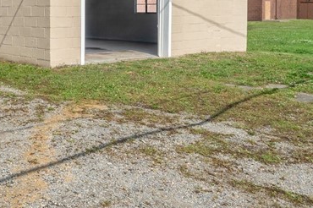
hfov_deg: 37.3
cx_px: 30
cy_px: 15
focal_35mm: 50
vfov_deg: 26.1
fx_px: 431
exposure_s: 1/160
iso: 100
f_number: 7.1
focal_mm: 16.9
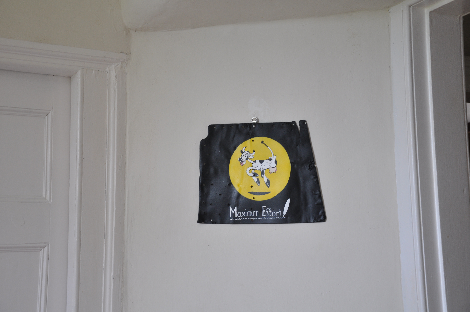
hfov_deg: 35.1
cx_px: 235
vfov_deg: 23.7
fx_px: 743
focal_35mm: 57
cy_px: 156
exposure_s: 1/25
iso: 400
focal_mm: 38
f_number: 5
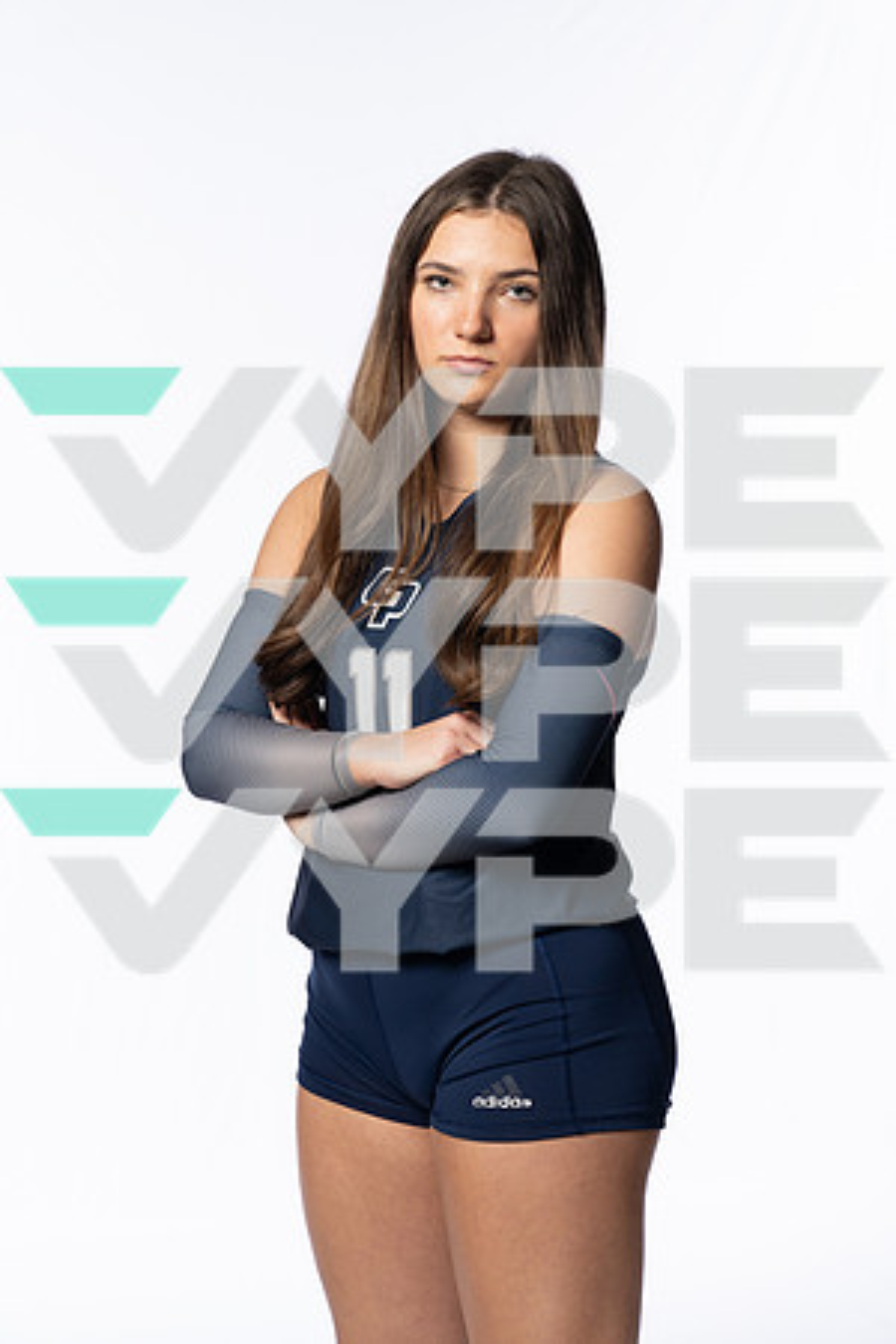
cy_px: 672
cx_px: 448
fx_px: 2613
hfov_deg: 19.5
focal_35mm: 70
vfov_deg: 28.8
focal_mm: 70
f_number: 8
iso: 320
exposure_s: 1/250
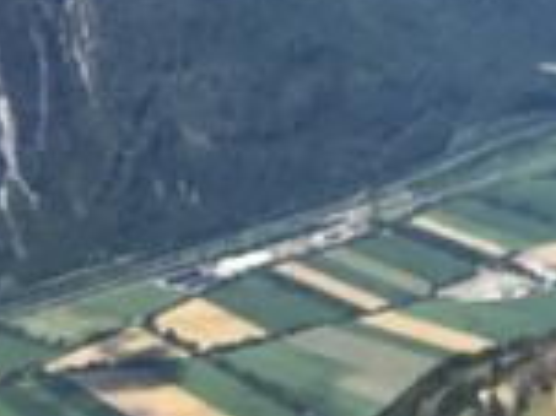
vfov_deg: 8.7
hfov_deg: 11.2
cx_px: 1237
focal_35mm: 154
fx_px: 2472
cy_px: -600
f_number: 2.2
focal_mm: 4.15
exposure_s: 1/1603
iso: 25
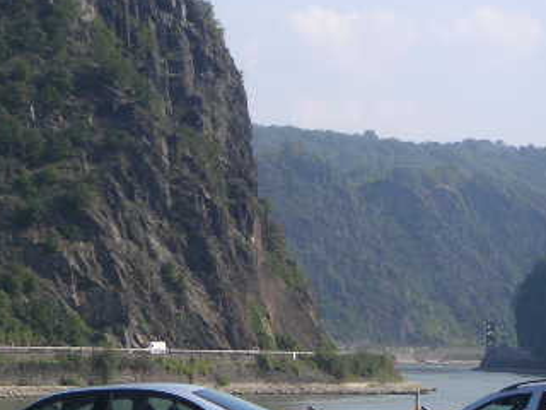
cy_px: 87
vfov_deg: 9.3
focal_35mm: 160
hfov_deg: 12.3
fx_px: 2524
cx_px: 94
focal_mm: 12.4
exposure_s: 1/500
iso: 50
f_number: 3.3
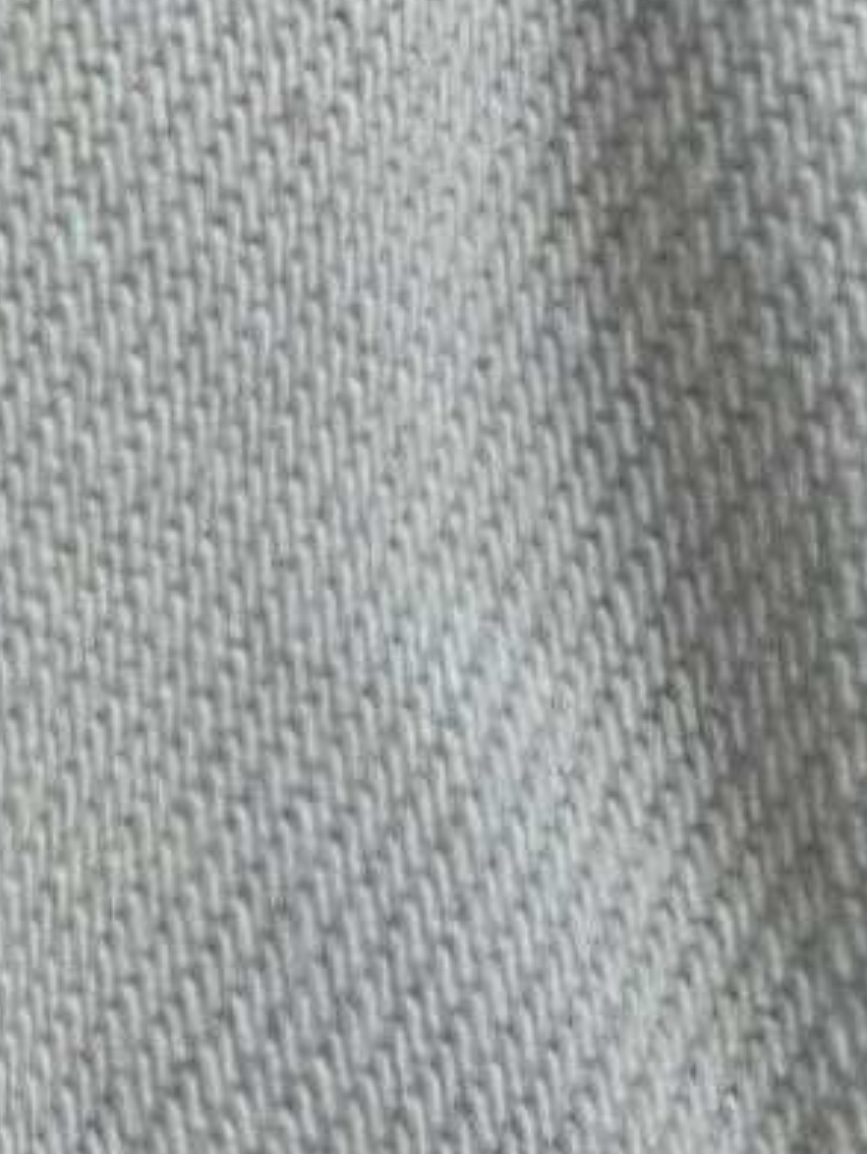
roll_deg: +1.3
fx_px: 5234
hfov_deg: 7.9
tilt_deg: -9.9
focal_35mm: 157
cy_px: -401
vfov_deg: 12.2
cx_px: -1881
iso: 64
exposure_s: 1/84
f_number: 2.2
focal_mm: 2.22
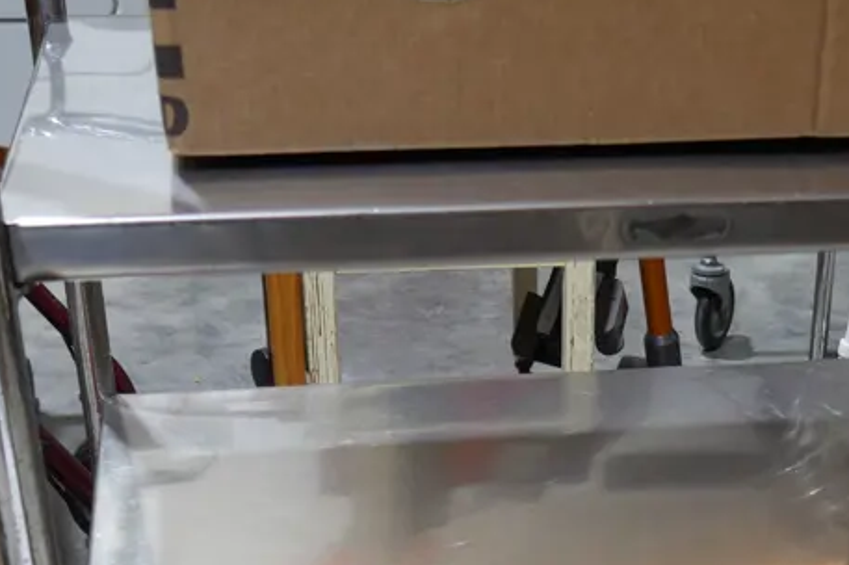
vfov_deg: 18.4
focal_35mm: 70
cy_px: 689
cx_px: 632
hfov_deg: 28.5
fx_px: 1650
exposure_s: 1/60
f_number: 3.6
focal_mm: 15
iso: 200
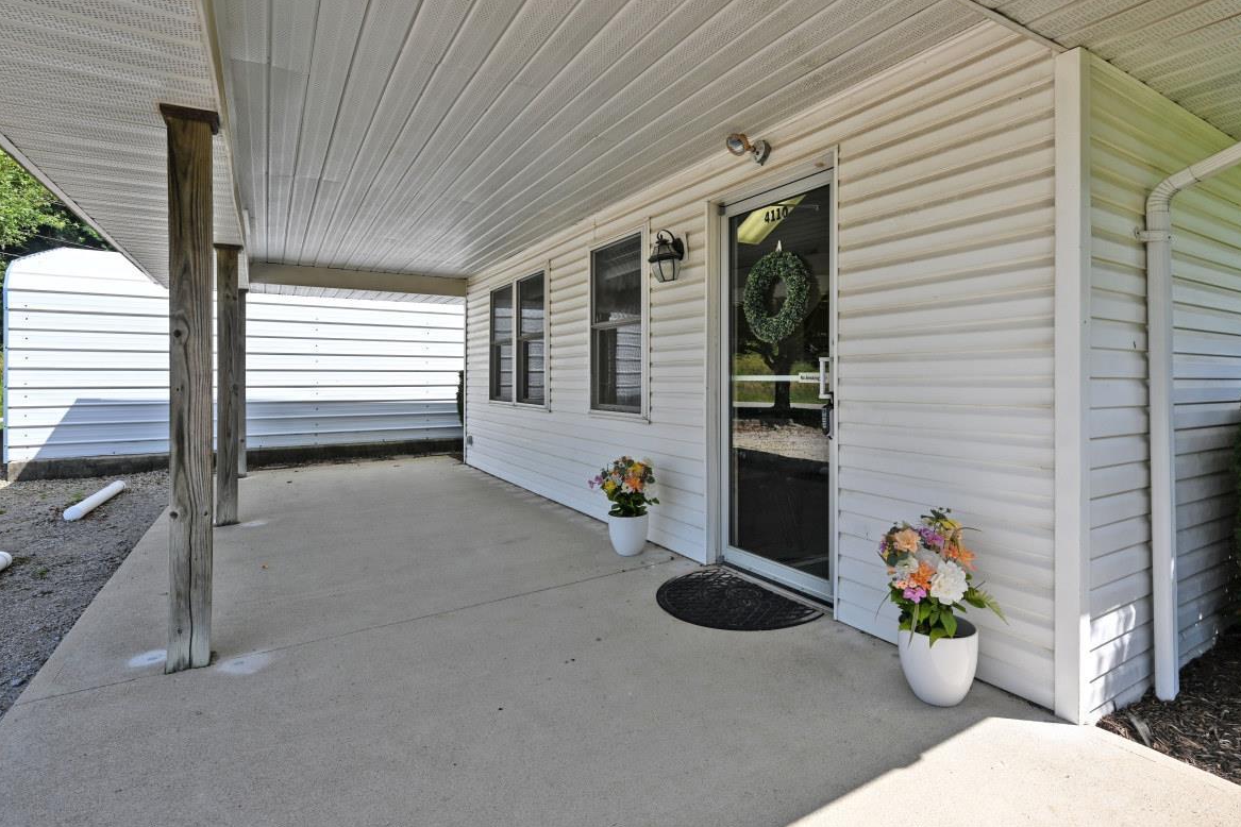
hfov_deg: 89.9
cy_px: 374
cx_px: 657
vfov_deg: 67.2
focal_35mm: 18
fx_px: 620
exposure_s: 1/200
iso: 100
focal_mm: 14
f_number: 8
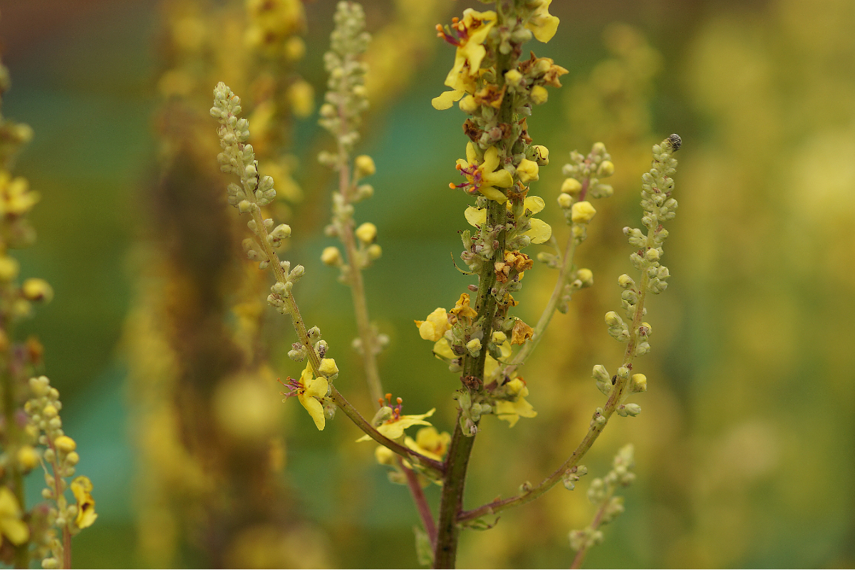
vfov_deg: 9.1
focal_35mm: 150
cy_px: 285
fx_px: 3562
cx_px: 428
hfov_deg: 13.7
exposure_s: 1/320
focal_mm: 100
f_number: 4
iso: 100
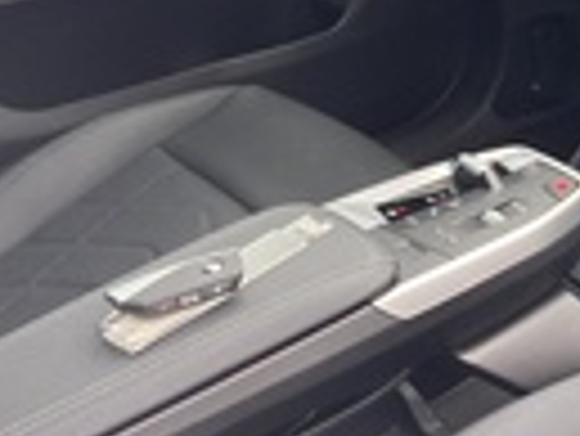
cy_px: -2
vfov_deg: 15.9
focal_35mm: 91
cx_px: 764
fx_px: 1526
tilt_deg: -25.7
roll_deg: +6.6
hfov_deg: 19.7
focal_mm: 3.99
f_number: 1.8
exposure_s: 1/121
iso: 50
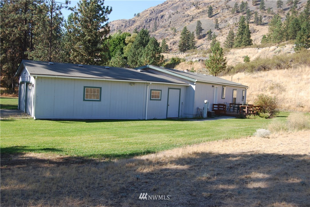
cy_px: 104
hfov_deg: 46.4
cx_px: 155
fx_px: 362
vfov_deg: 32.0
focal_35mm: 42
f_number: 6.3
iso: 100
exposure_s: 1/160
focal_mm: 28
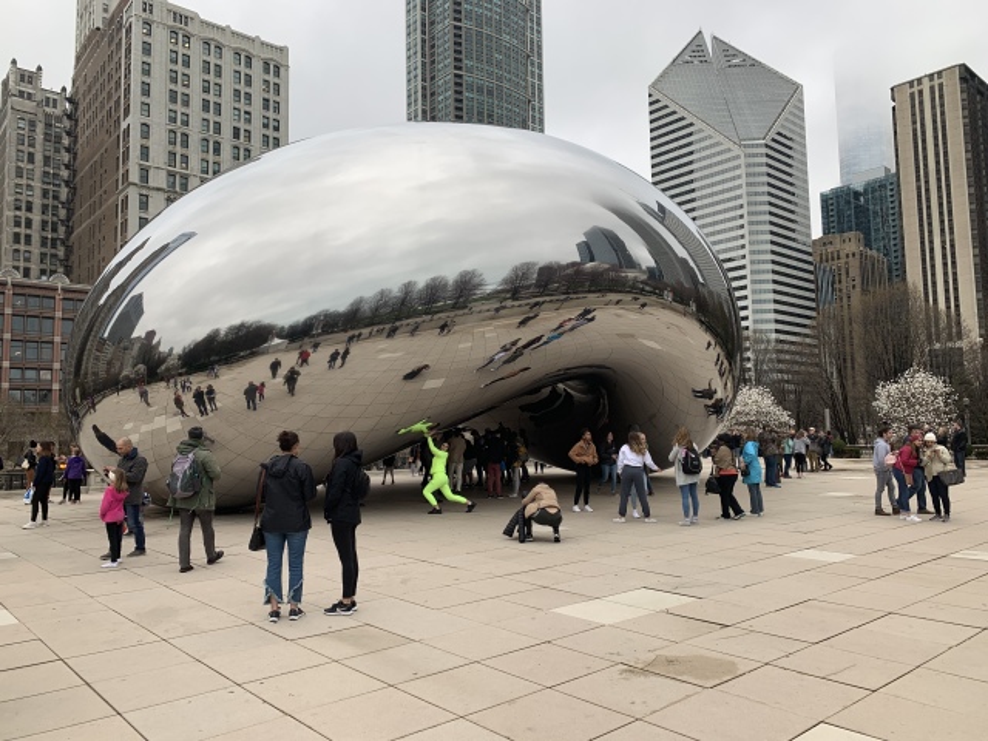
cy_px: 370
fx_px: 742
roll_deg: +1.1
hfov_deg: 67.3
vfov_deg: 53.1
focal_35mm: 26
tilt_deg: +6.1
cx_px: 494
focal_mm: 4.25
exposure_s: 1/223
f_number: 1.8
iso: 25
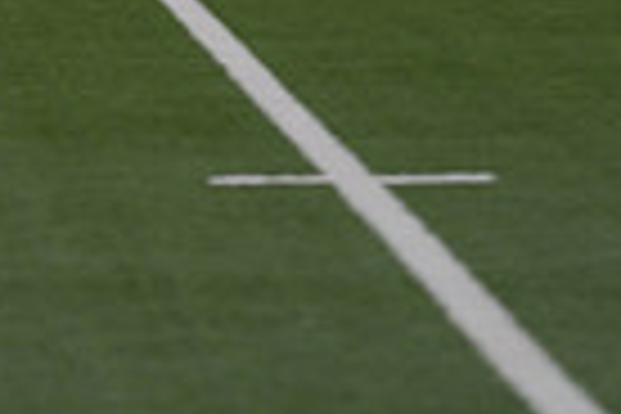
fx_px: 6865
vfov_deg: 3.4
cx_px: -18
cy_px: -439
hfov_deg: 5.2
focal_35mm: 398
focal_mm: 95
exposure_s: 1/200
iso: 64
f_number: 2.8
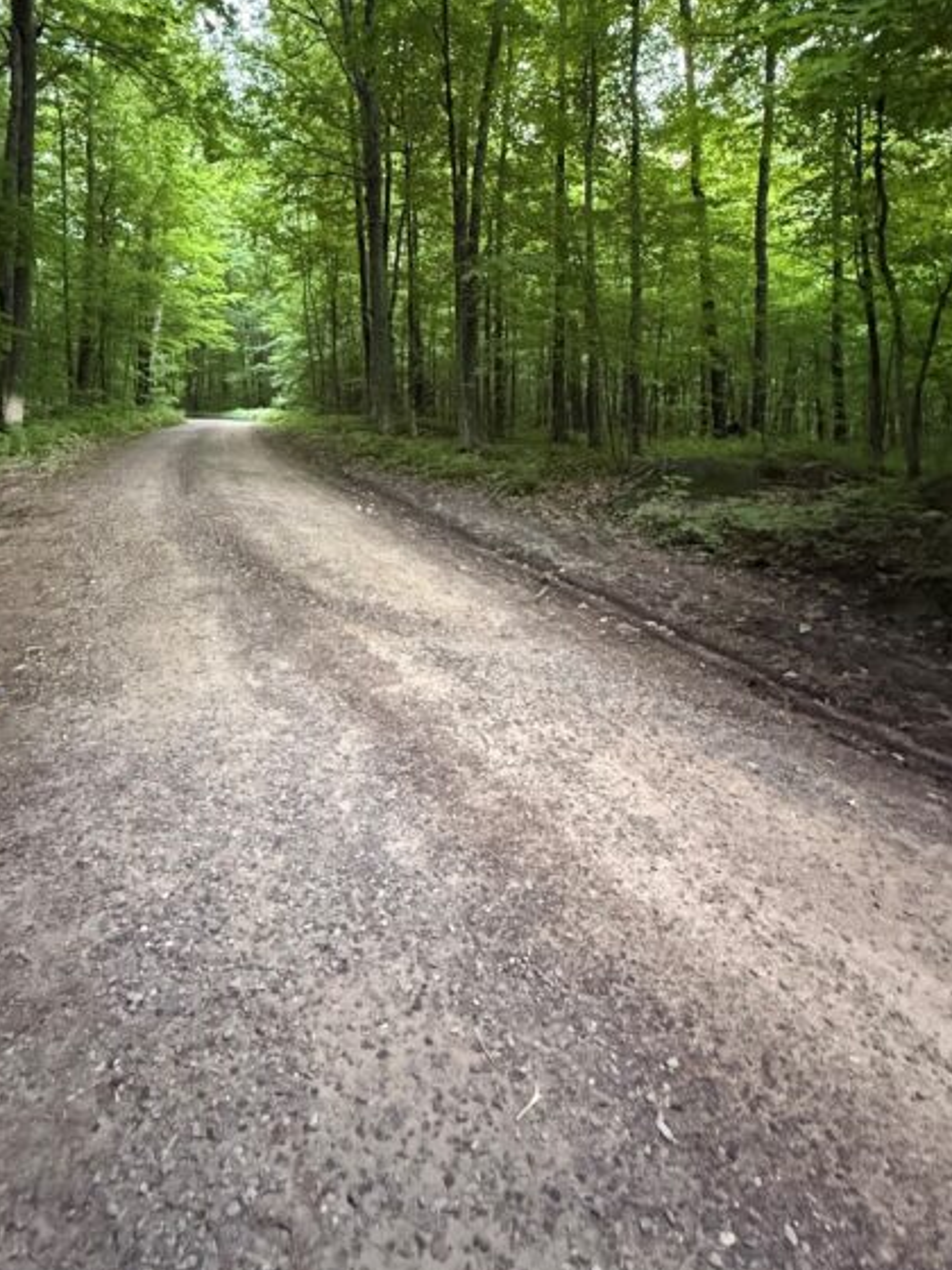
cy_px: 397
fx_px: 733
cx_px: 406
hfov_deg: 65.6
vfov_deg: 78.4
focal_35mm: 20
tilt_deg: +3.0
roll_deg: +0.5
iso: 1600
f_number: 2.2
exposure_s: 1/59
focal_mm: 2.22
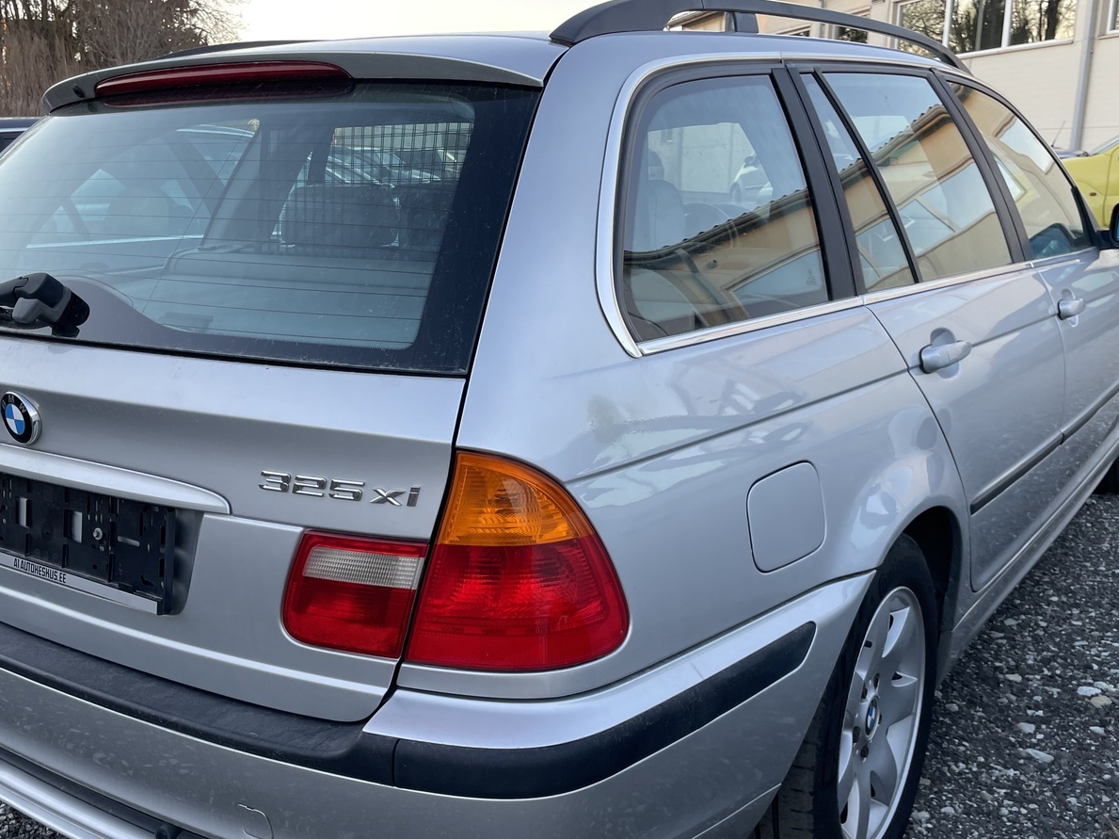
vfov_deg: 40.5
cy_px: 494
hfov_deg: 52.5
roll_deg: +1.1
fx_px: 1131
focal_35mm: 35
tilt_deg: -14.3
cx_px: 488
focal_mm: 4.2
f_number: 1.6
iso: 64
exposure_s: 1/121
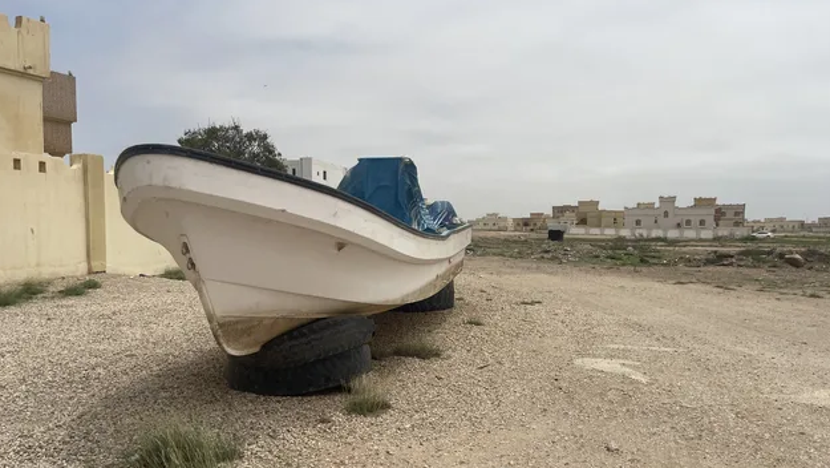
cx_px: 414
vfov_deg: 40.1
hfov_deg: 66.1
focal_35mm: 29
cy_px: 271
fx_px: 638
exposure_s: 1/15152
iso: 50
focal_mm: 5.1
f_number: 1.6
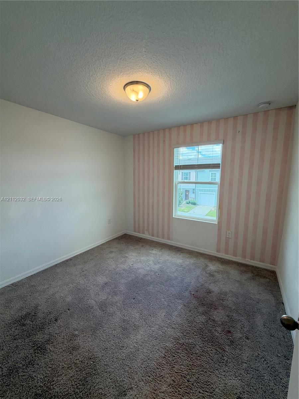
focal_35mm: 14
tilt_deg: -7.7
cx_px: 150
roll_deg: +0.0
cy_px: 200
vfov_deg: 102.1
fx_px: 161
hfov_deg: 85.7
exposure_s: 1/120
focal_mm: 2.22
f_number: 2.2
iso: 160
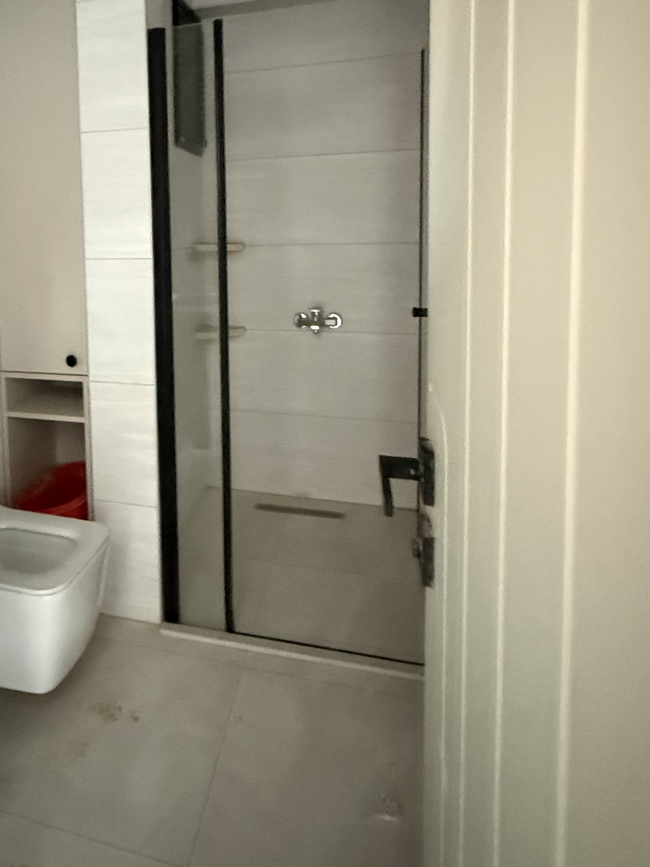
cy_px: 281
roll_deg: +0.7
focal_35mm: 25
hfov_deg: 52.4
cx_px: 161
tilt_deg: -3.3
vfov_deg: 67.3
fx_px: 626
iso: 1600
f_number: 2.2
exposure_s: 1/36
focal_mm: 2.22
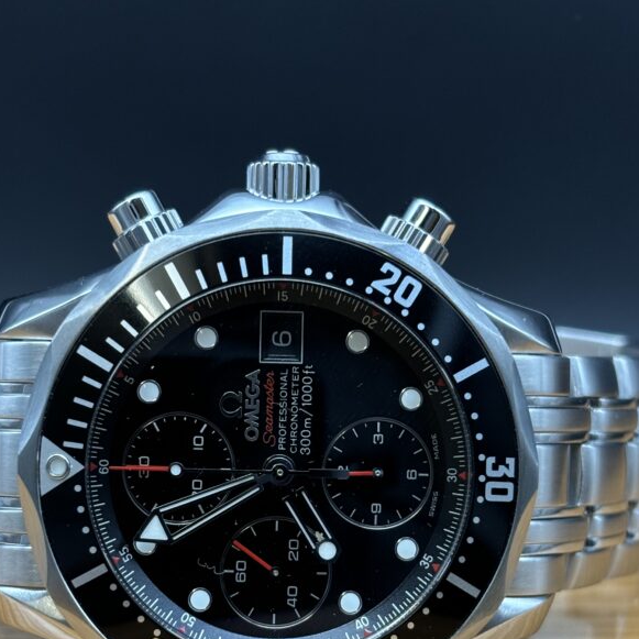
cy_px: 474
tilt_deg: -17.3
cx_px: 294
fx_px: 1692
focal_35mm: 81
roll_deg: -0.7
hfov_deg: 21.4
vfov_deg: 21.2
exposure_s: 1/100
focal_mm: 5.96
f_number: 1.6
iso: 100
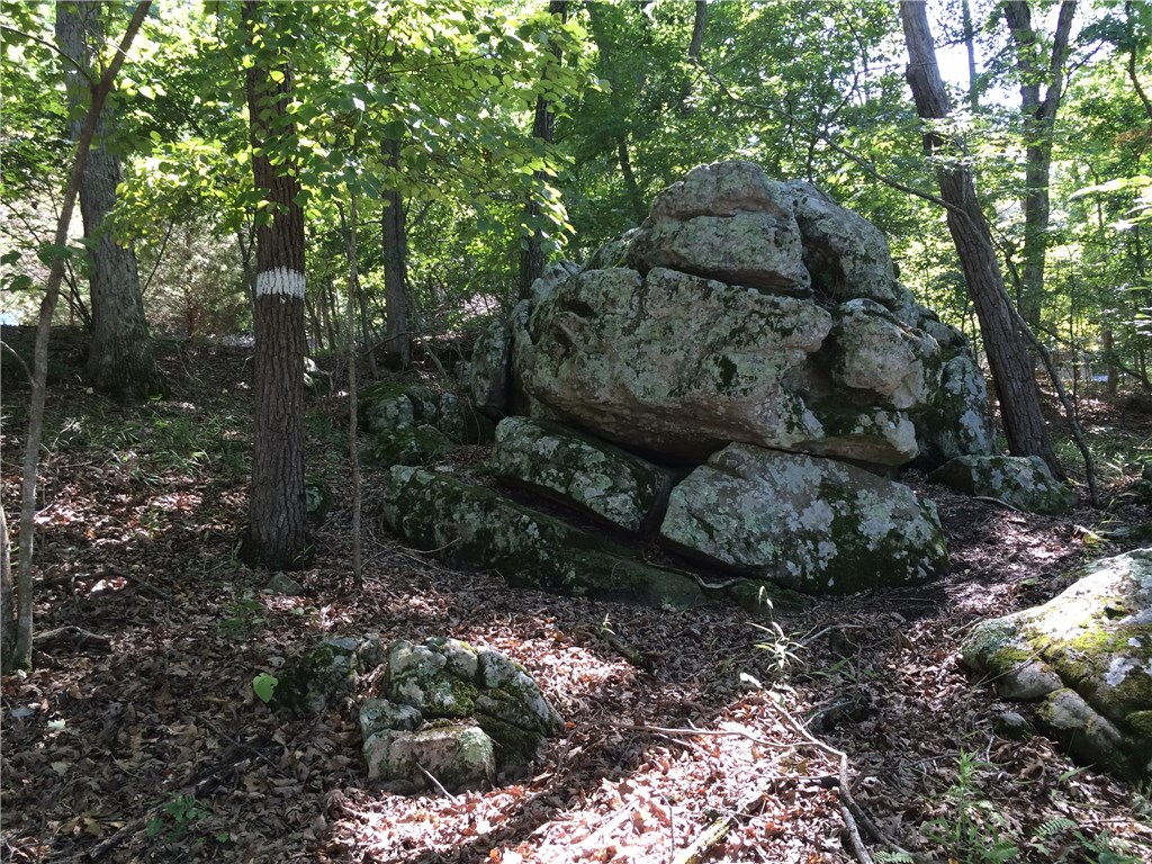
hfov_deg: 60.0
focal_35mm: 30
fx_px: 998
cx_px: 576
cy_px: 432
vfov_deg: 46.8
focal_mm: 4.12
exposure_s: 1/120
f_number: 2.2
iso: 64
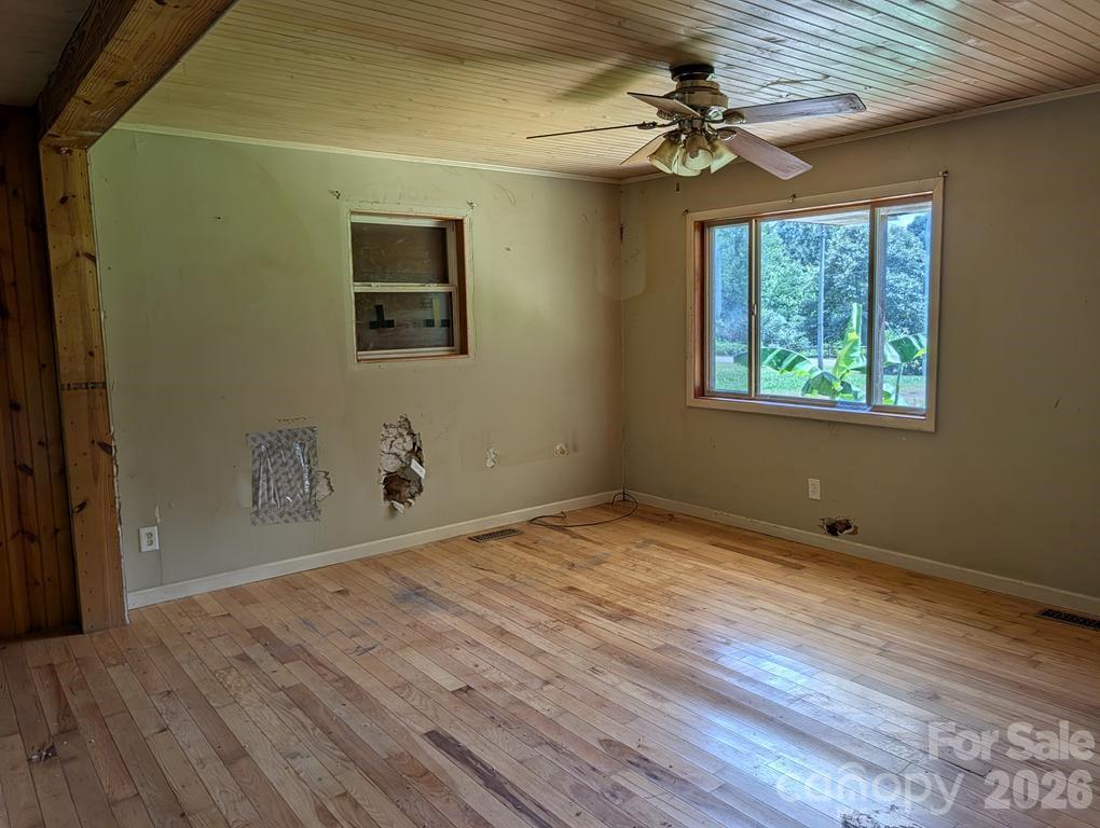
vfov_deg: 56.9
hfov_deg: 71.5
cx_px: 550
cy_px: 414
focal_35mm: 24
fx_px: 764
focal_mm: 6.9
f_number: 1.68
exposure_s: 1/431
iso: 25
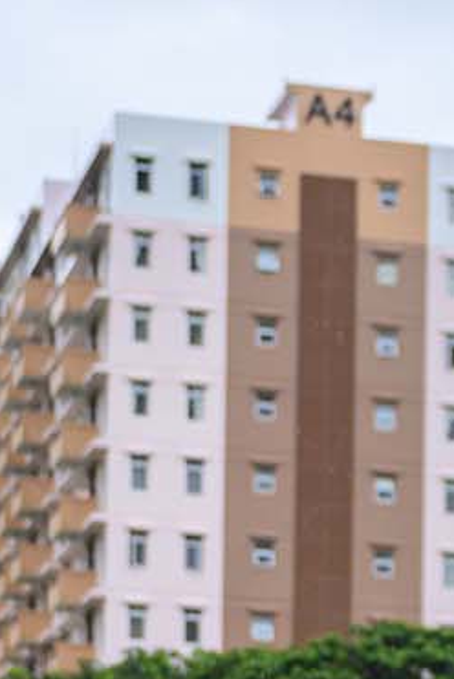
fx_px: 3587
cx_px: 670
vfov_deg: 10.7
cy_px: 756
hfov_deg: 7.1
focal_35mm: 190
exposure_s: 1/500
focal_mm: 49
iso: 110
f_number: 2.8
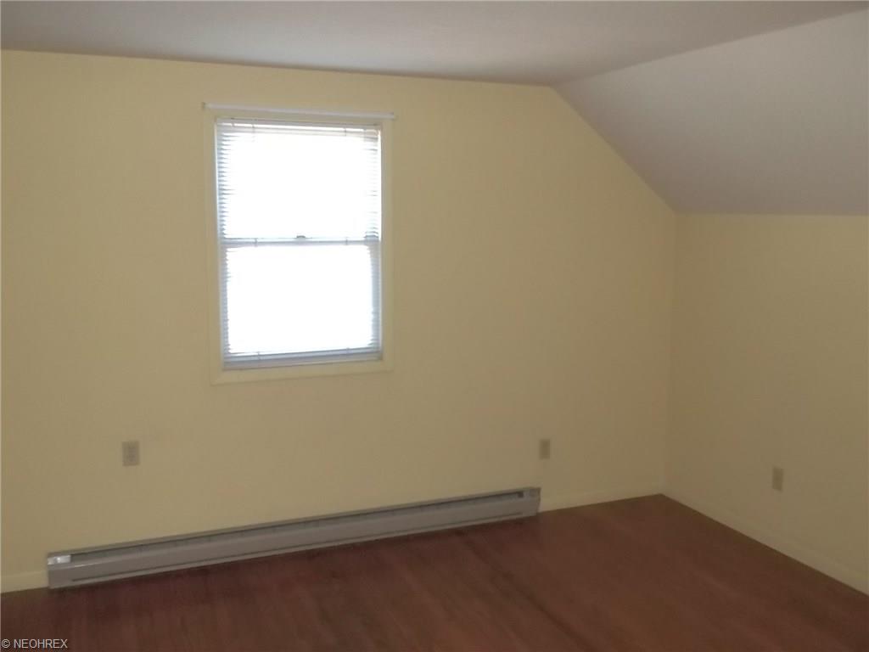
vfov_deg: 42.9
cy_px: 326
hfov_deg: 55.4
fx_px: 828
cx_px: 434
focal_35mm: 33
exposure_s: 1/30
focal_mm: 5.9
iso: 320
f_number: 3.3
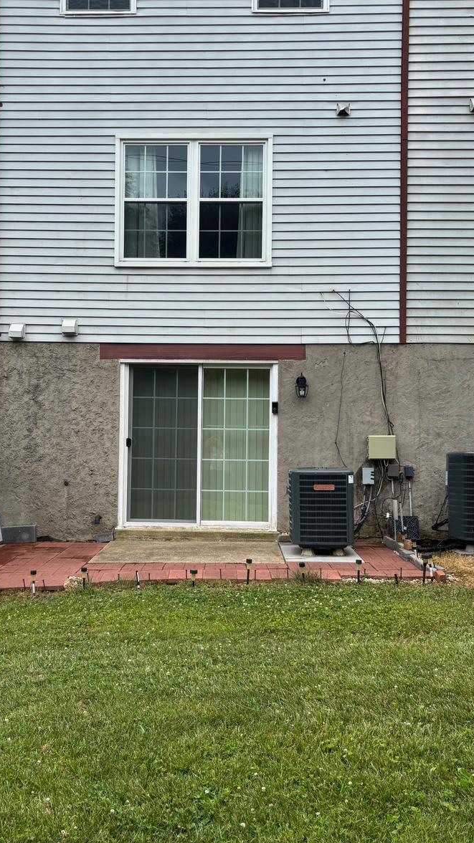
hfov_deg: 31.9
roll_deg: -1.4
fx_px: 827
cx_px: 191
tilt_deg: +1.2
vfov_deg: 54.0
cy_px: 413
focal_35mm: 37
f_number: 1.6
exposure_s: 1/918
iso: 50
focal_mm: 5.96
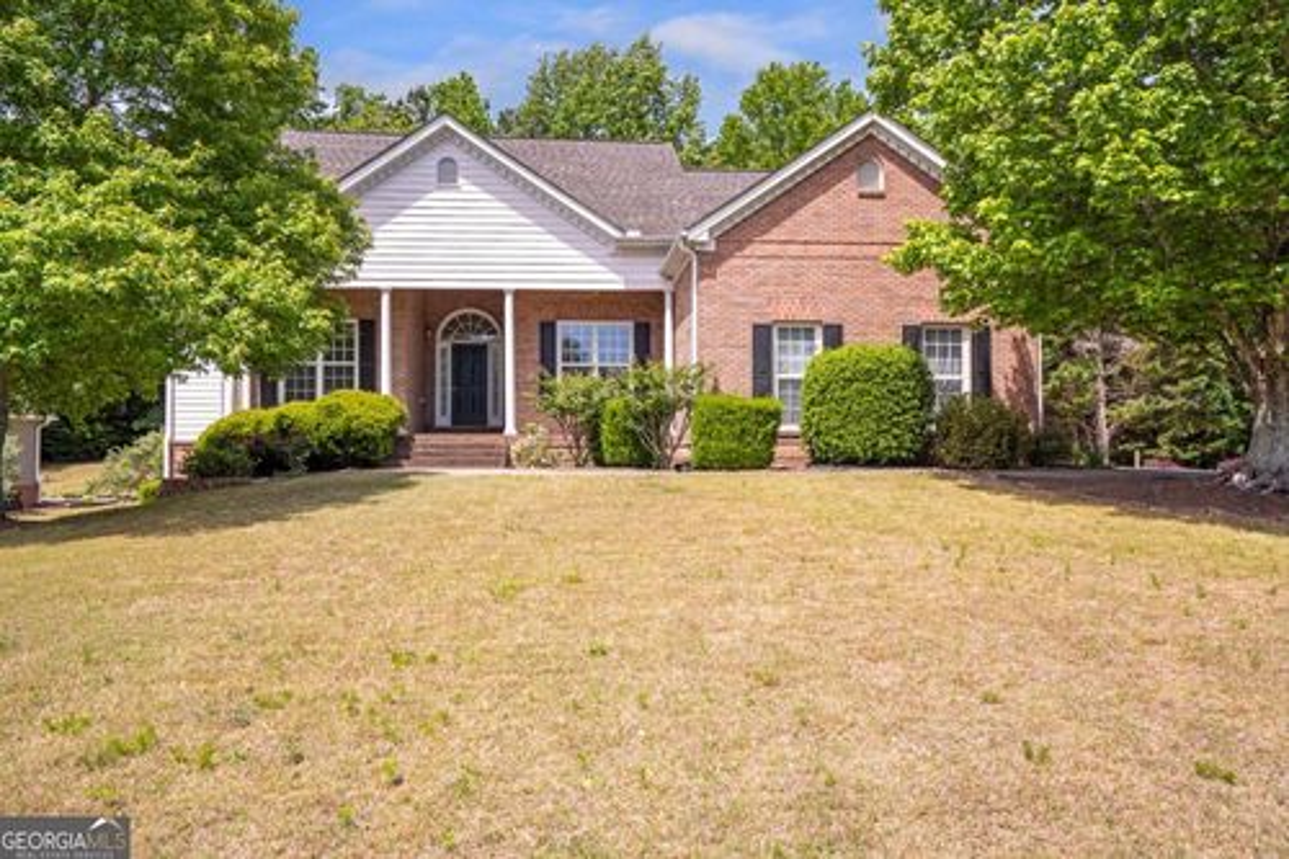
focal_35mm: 26
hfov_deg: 69.4
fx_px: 931
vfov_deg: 49.5
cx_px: 644
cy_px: 430
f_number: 8
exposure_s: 1/500
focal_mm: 26
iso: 400
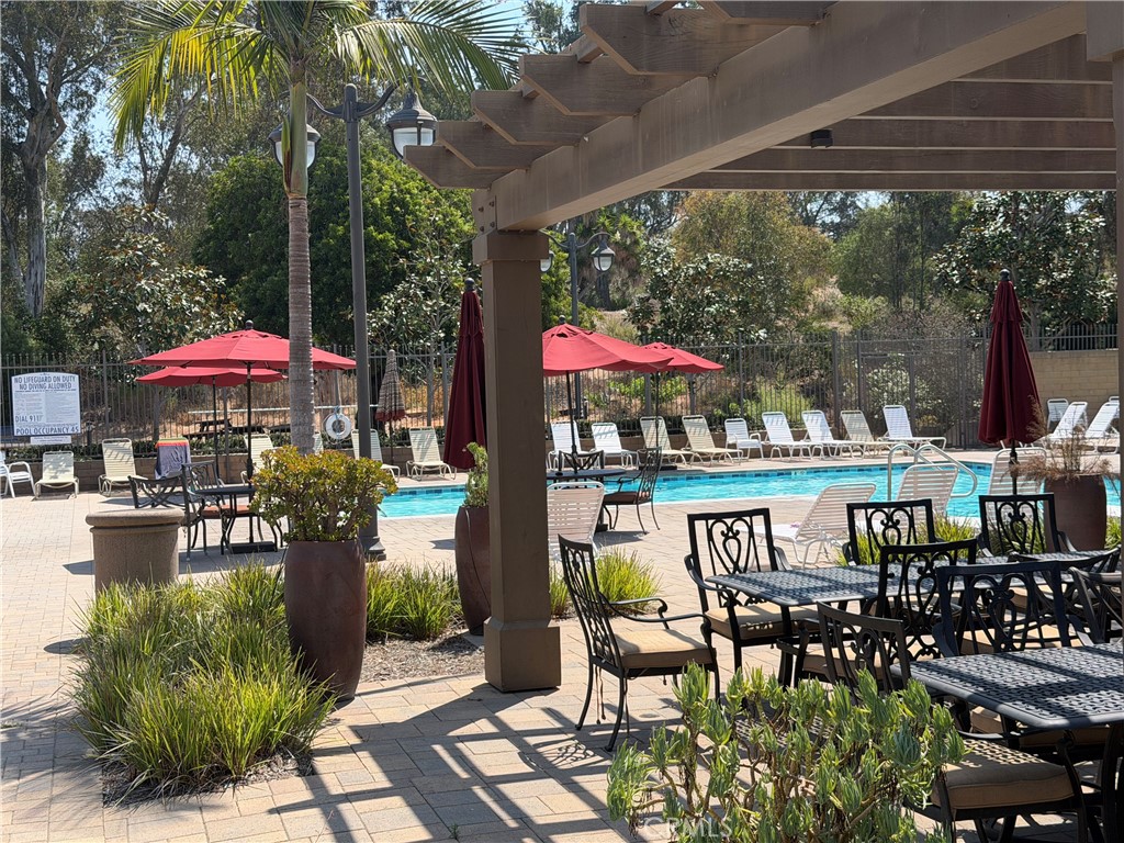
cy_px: 422
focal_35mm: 48
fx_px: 1559
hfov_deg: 39.7
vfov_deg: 30.3
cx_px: 562
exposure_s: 1/2342
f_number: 1.78
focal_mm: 6.76
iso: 64
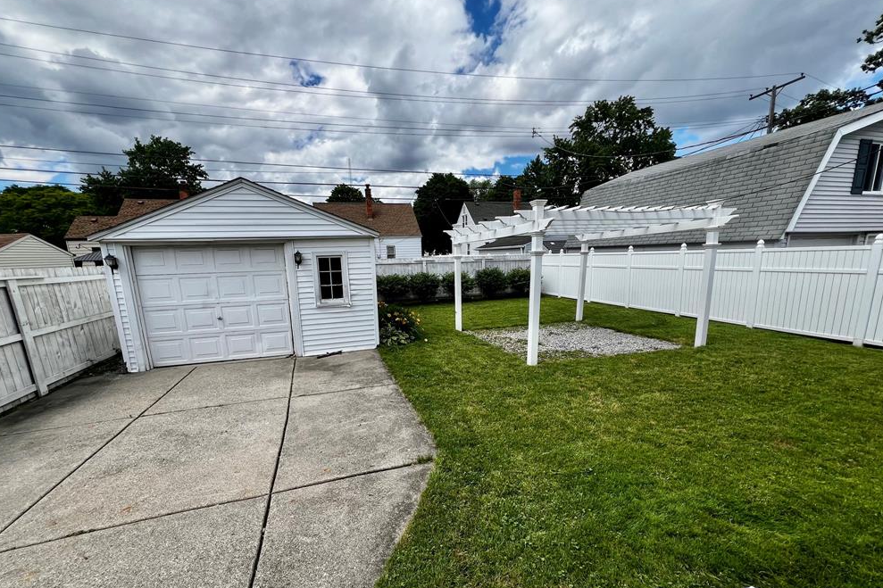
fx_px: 343
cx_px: 431
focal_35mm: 14
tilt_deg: -12.1
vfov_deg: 80.8
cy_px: 329
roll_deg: +1.5
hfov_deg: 104.2
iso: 32
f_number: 1.8
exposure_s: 1/1429
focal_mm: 1.57
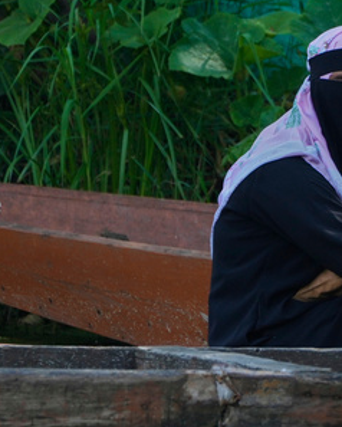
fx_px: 16330
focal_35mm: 1292
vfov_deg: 1.5
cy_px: 125
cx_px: 579
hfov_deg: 1.2
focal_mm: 400
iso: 400
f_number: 5.6
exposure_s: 1/500
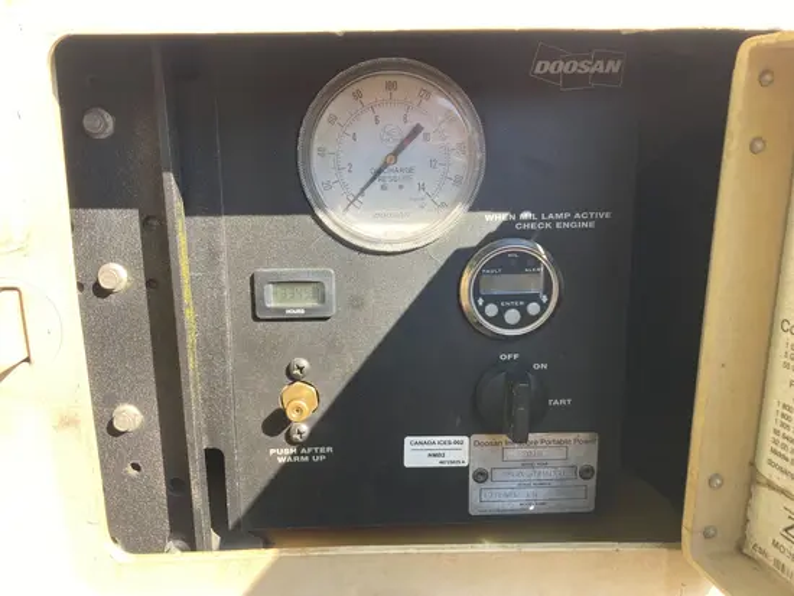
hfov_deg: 63.4
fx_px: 643
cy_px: 298
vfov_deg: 49.8
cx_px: 397
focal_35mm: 28
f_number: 1.8
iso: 20
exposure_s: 1/156
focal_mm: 3.99
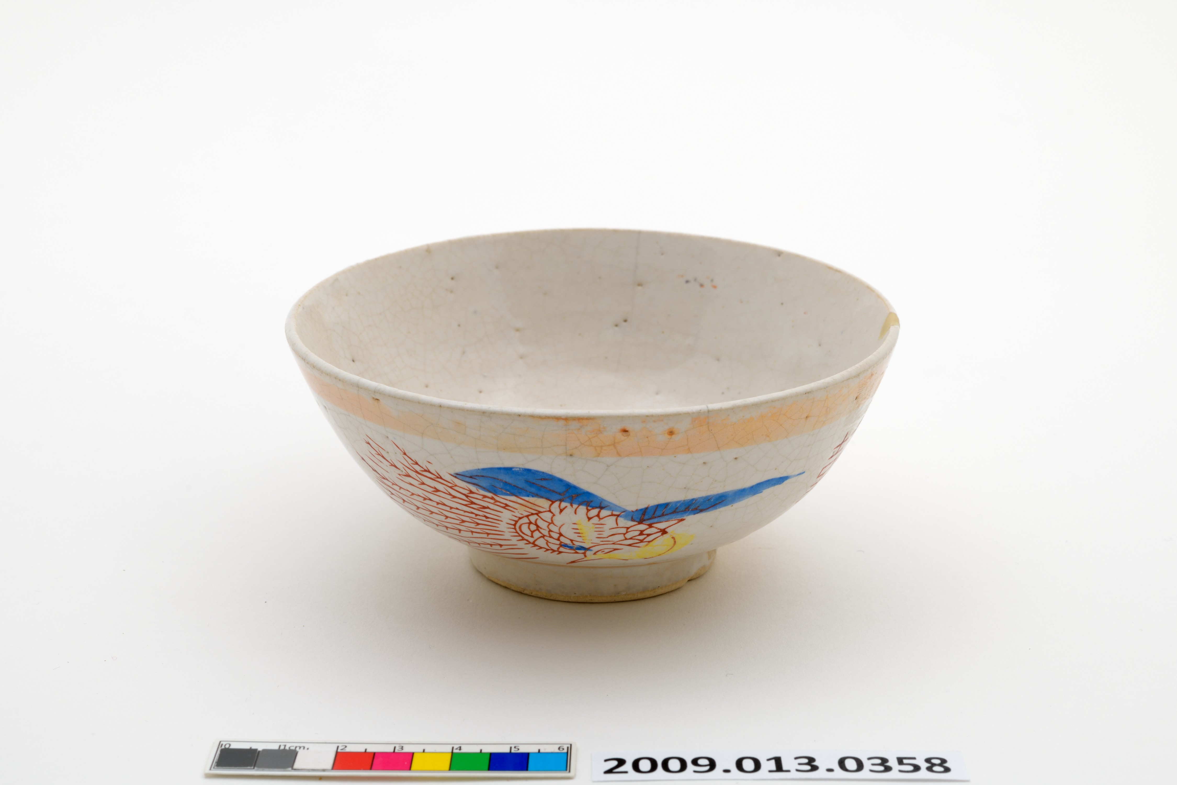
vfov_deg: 22.6
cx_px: 588
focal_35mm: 60
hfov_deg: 33.4
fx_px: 1962
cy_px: 392
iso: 200
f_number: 18
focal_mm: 60
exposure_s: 1/60
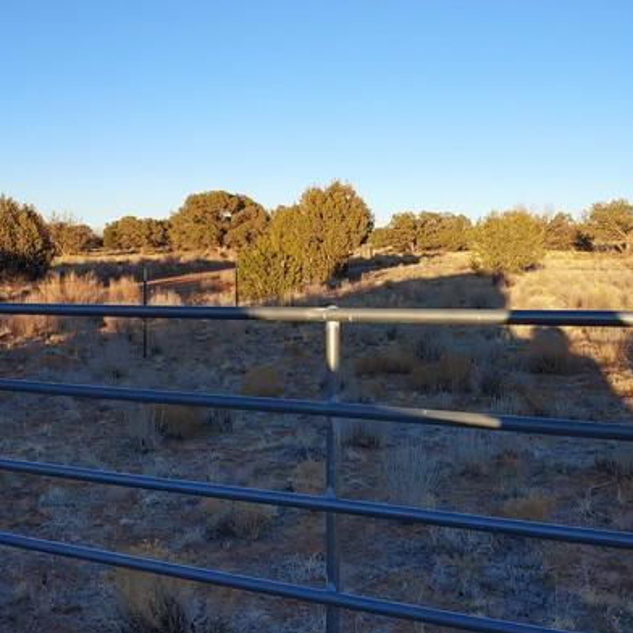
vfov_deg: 42.8
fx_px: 807
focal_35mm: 39
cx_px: 388
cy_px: 307
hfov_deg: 42.6
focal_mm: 4.23
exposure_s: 1/1250
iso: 50
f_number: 1.5
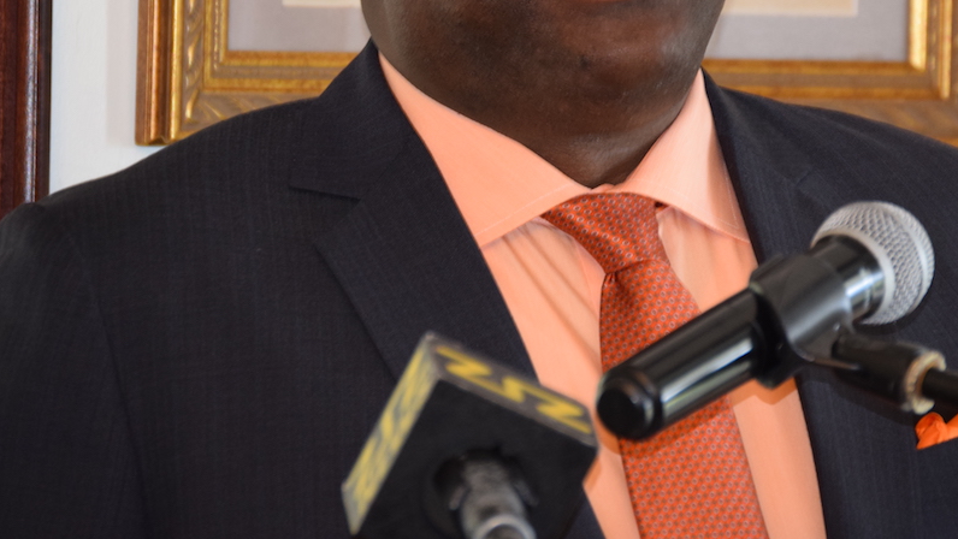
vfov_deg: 3.6
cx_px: 552
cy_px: 61
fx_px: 8659
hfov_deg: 6.3
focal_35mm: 341
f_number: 5
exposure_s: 1/80
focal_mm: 135
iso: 800
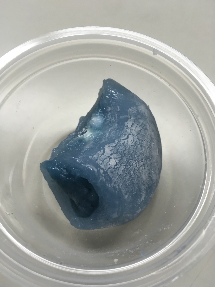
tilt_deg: -67.4
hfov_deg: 48.2
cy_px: 144
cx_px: 108
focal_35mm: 29
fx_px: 240
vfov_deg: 61.7
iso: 50
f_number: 2.2
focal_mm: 4.15
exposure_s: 1/30
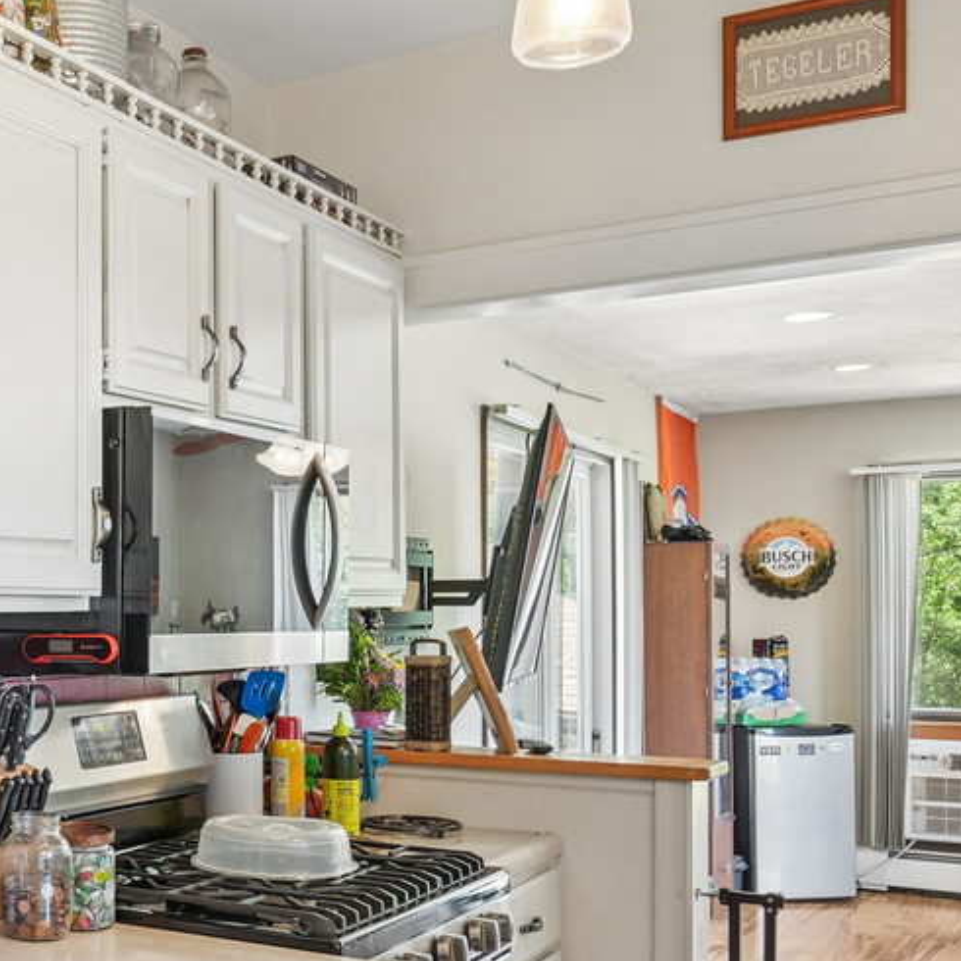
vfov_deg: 37.2
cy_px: 630
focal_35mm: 45
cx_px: -204
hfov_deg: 31.3
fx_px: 1413
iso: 400
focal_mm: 16
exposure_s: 1/30
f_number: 4
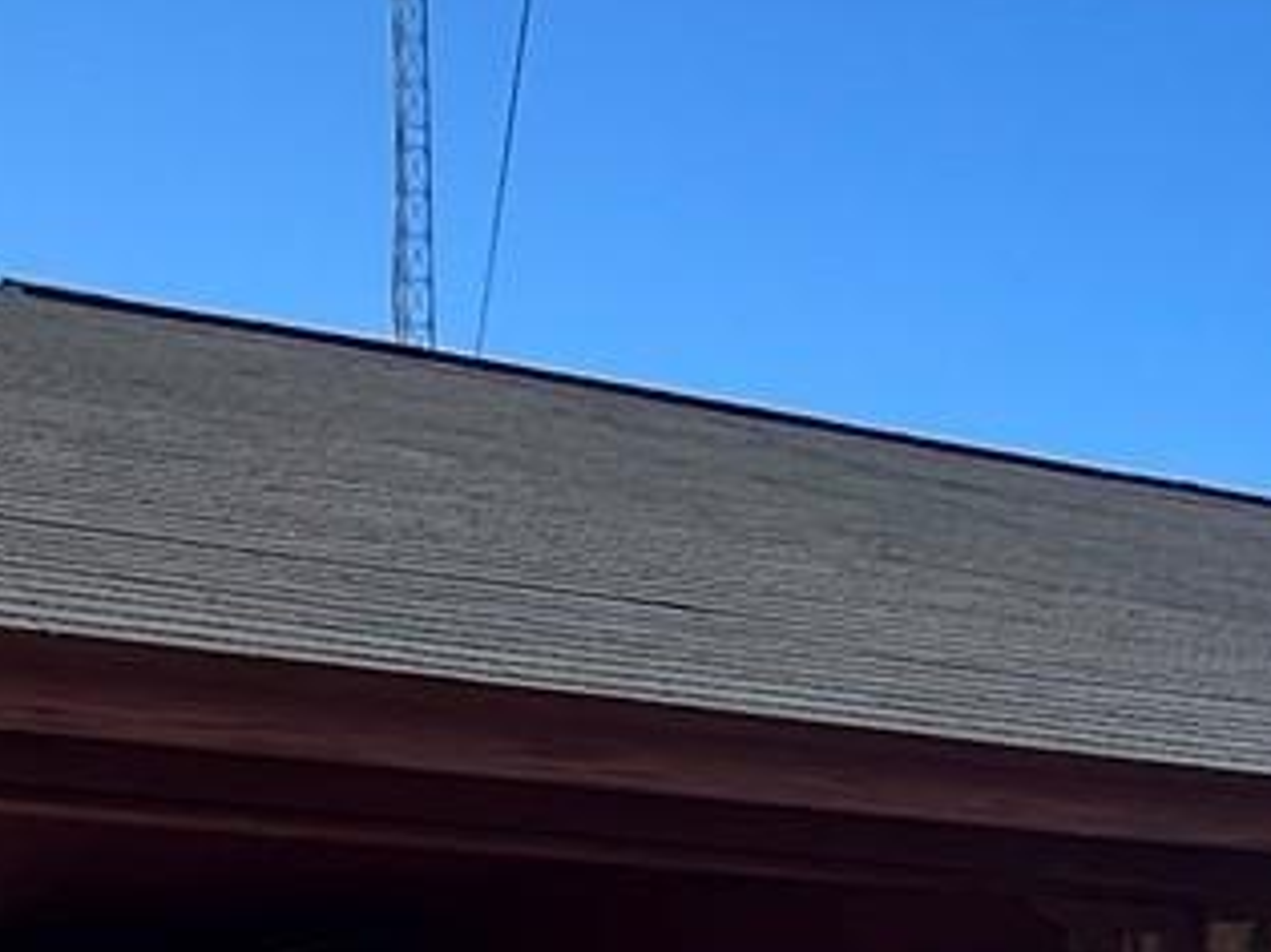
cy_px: 1380
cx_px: 1586
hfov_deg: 20.0
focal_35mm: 91
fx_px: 3340
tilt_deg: -1.3
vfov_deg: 15.2
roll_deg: -0.3
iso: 50
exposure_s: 1/1195
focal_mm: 2.22
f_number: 2.2
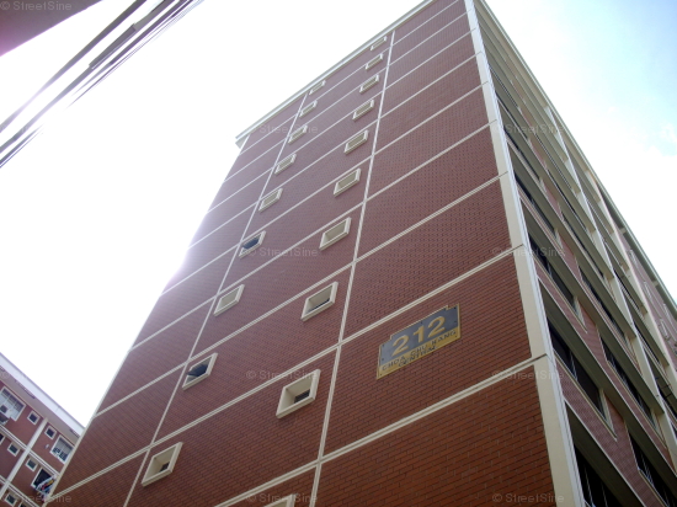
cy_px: 254
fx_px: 723
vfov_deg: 38.6
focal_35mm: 37
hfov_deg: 50.2
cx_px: 338
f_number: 5.6
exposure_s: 1/160
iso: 80
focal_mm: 6.2
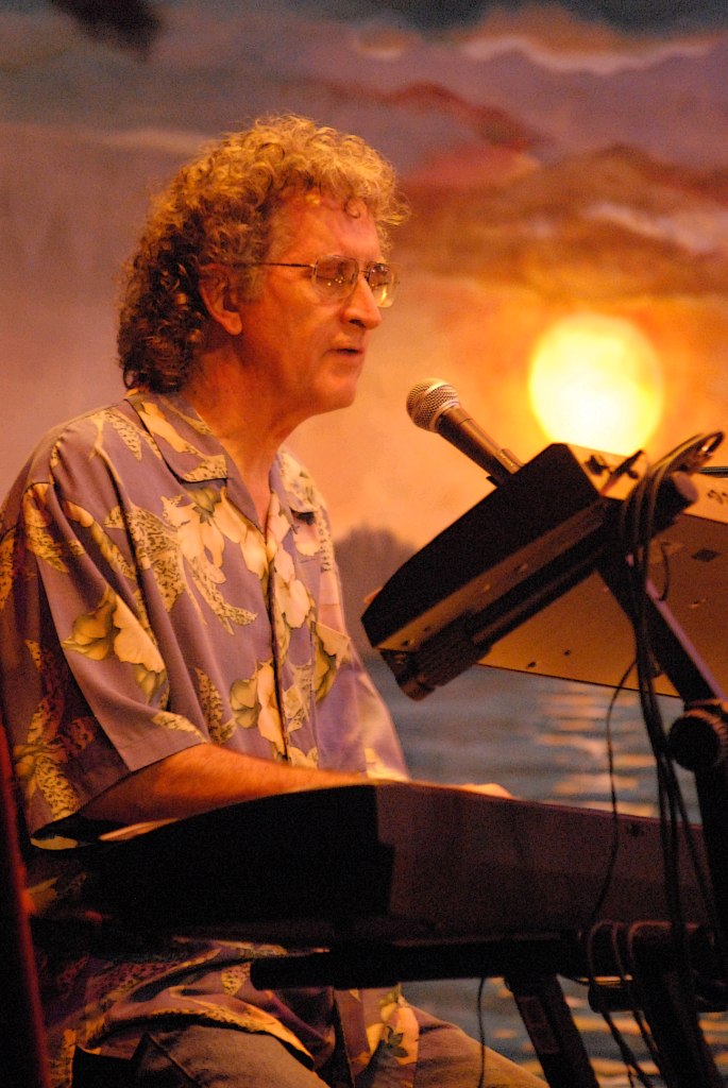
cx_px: 364
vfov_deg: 11.8
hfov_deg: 7.9
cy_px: 544
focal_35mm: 174
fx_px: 5265
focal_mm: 116
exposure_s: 1/20
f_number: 4.2
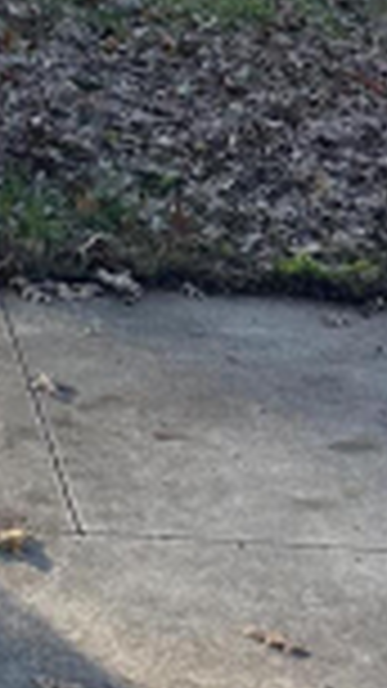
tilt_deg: +0.8
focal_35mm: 114
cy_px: -501
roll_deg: -1.8
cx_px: -382
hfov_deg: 9.9
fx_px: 2081
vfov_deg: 16.2
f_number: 1.78
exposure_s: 1/1412
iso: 80
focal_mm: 6.86
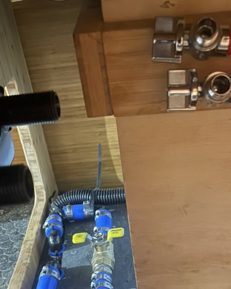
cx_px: 123
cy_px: 237
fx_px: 461
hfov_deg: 28.1
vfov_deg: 33.6
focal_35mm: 54
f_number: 1.6
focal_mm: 5.1
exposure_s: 1/9
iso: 1000
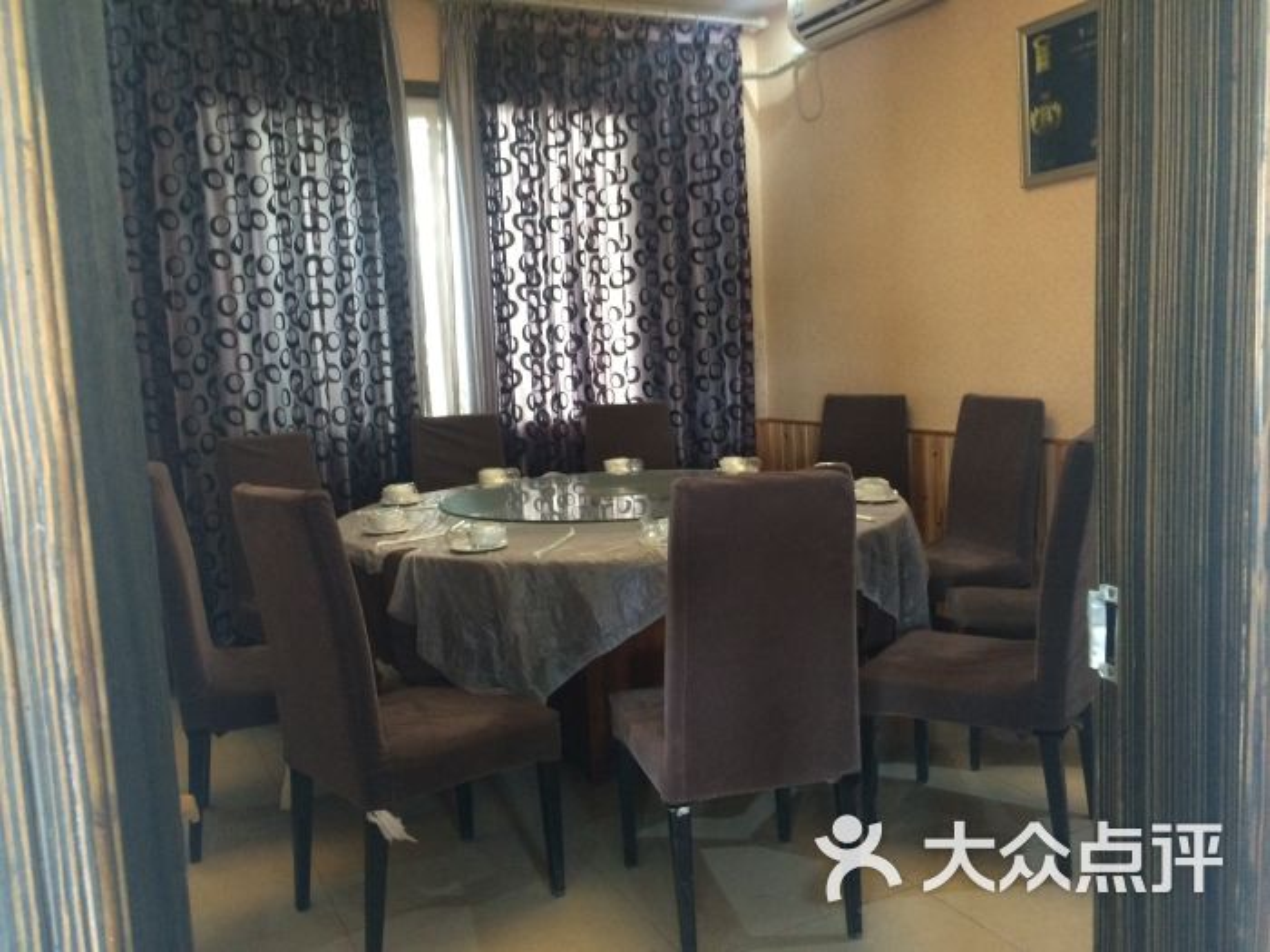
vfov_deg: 48.2
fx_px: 1064
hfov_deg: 61.7
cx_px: 635
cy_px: 476
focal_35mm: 29
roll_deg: +3.9
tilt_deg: -7.1
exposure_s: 1/24
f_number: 2.2
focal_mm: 4.15
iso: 250
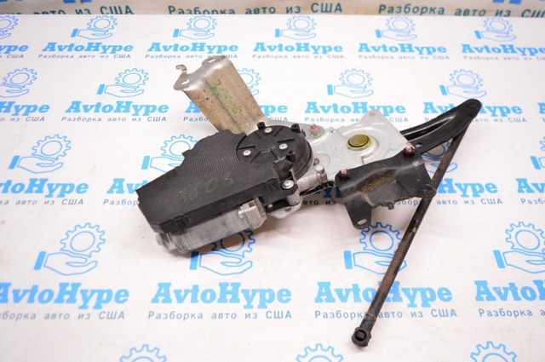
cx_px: 272
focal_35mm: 30
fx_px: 454
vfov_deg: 43.5
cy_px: 181
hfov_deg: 62.0
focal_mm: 20
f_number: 3.5
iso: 3200
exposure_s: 1/320
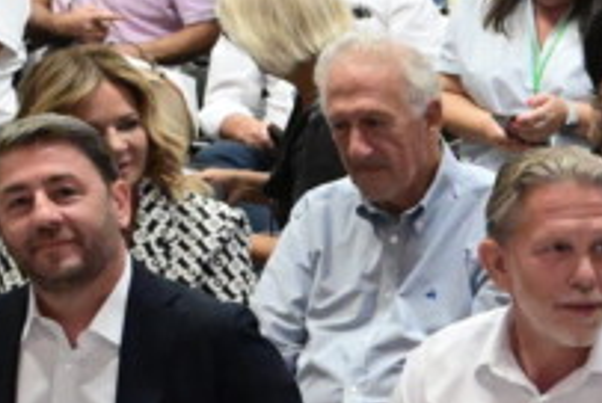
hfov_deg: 10.0
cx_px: 1305
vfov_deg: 7.3
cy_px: 507
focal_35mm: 186
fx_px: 3114
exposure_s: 1/250
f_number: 4
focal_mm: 31.5
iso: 8000
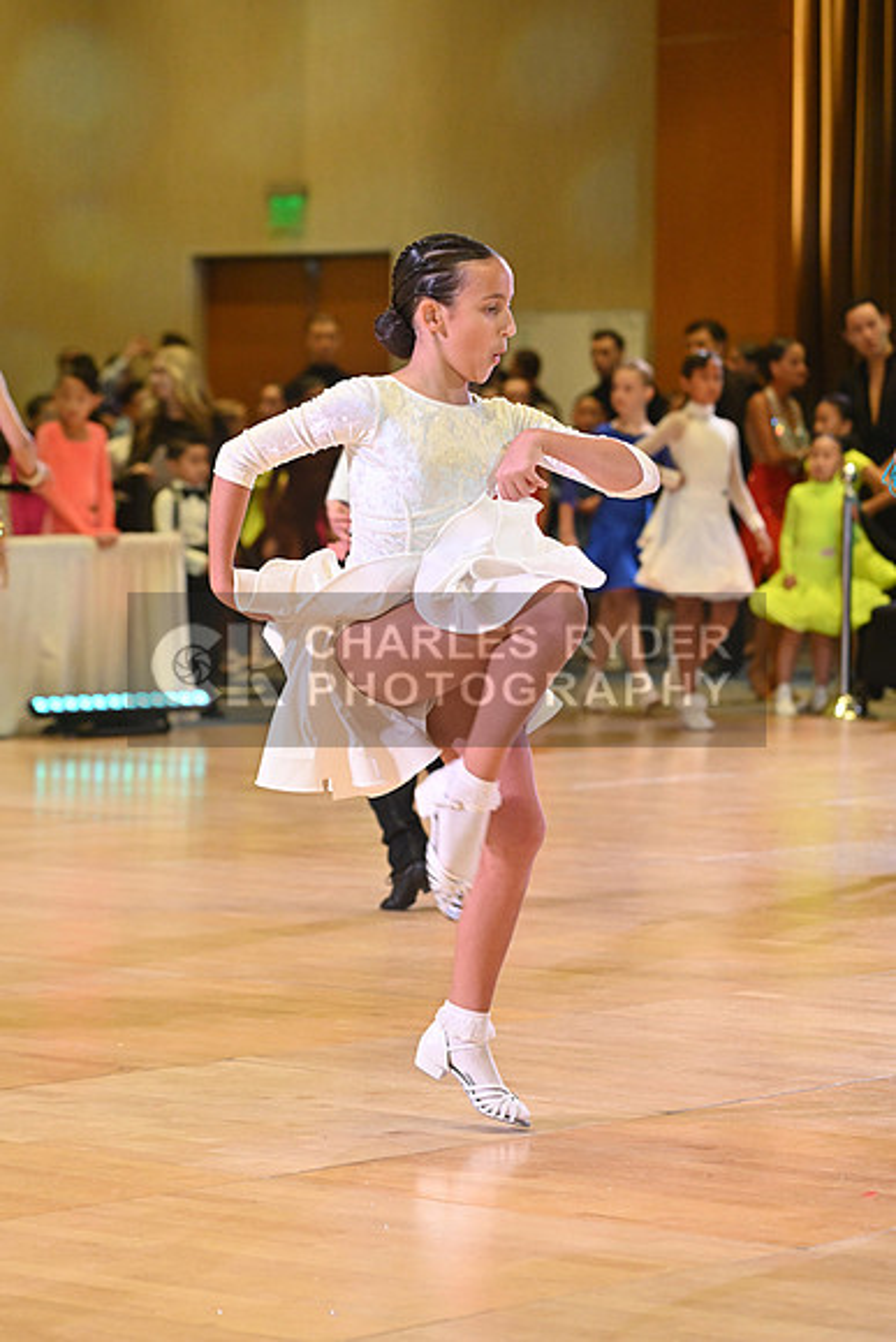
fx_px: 4664
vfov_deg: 16.4
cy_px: 671
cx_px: 448
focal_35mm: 125
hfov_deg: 11.0
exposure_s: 1/400
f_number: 5.6
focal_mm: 125
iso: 4000
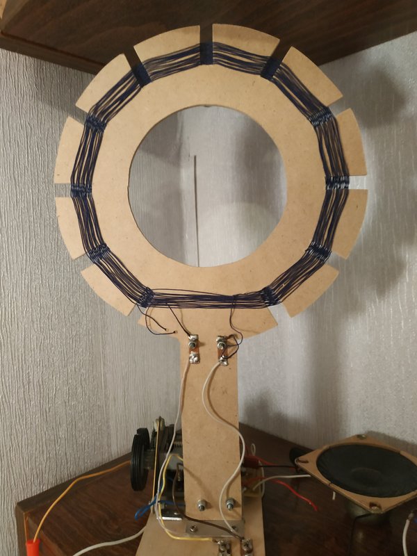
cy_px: 278
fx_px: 385
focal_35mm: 24
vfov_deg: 71.6
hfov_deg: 56.8
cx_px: 208
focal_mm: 3.94
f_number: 1.9
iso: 500
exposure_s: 1/20
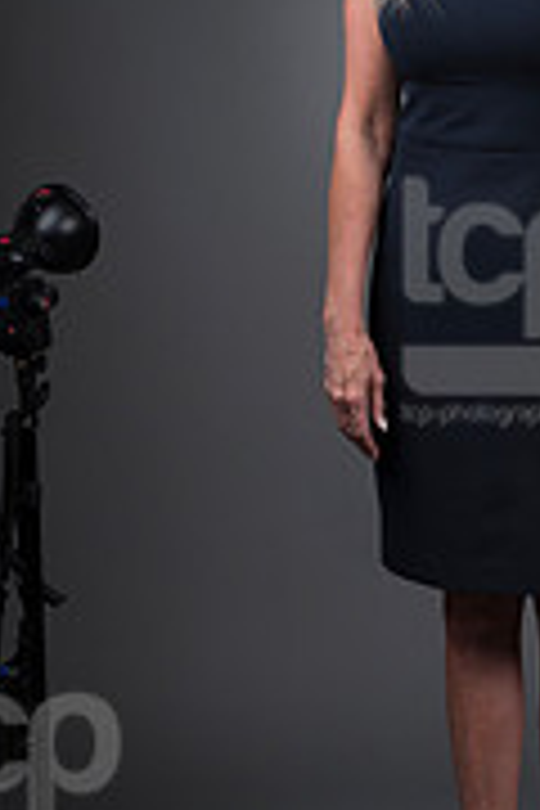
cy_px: 302
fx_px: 4500
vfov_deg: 10.3
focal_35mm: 200
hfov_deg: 6.8
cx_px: 508
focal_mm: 80
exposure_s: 1/250
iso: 160
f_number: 5.6
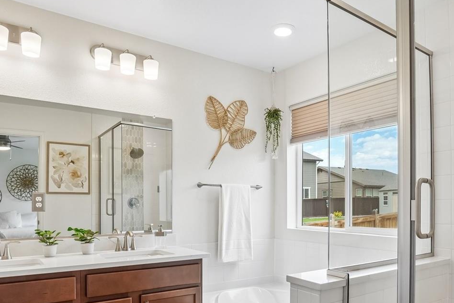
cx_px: 268
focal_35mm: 28
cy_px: 210
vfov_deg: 45.7
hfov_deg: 65.3
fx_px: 351
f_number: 8
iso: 400
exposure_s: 1/100
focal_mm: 11
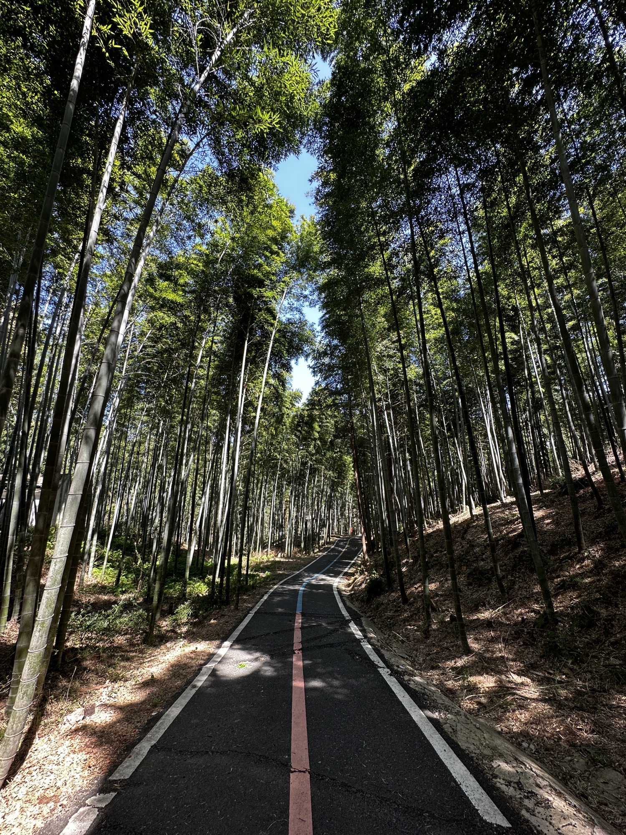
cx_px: 313
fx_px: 338
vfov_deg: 102.1
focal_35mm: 14
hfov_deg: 85.7
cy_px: 418
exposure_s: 1/136
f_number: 2.2
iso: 40
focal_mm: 2.22
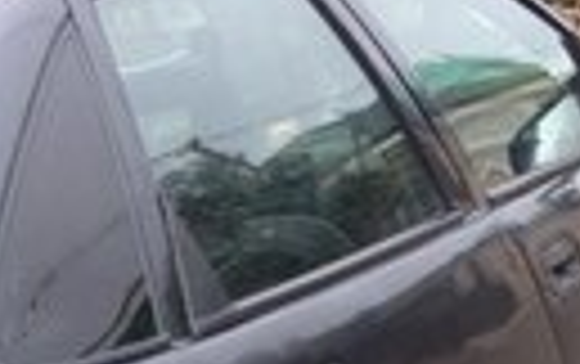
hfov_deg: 15.6
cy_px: 512
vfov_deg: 9.6
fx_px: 2121
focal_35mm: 134
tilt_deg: -18.1
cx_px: 216
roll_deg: +9.3
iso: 50
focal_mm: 4.12
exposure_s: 1/123
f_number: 2.4
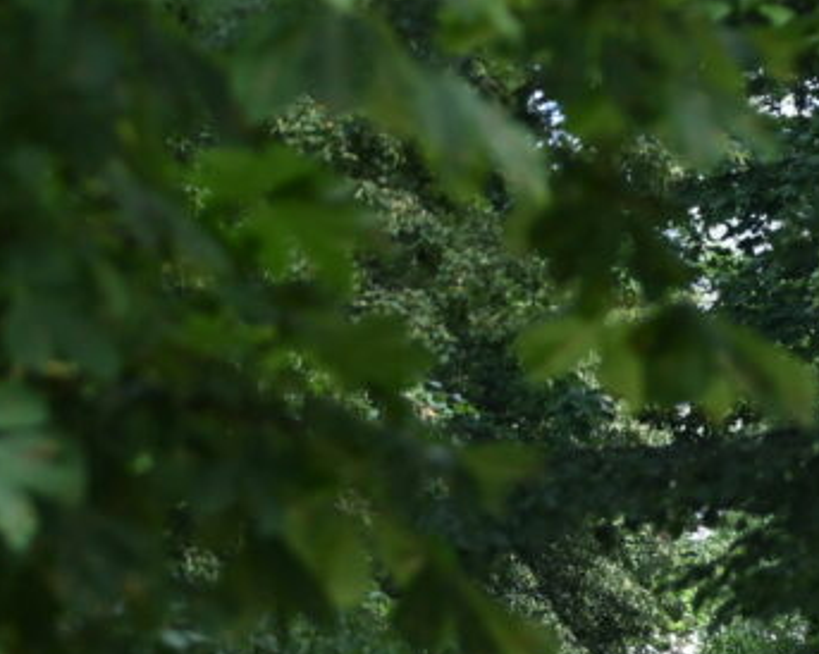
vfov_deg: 1.2
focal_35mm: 1262
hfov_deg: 1.5
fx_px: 30573
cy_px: 1865
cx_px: 1347
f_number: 5.6
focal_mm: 180
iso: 180
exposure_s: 1/200
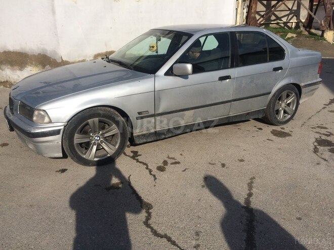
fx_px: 280
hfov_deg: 61.7
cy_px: 125
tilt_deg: -19.9
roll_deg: -0.5
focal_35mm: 29
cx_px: 167
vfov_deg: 48.2
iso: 32
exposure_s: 1/4115
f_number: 2.2
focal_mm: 4.15
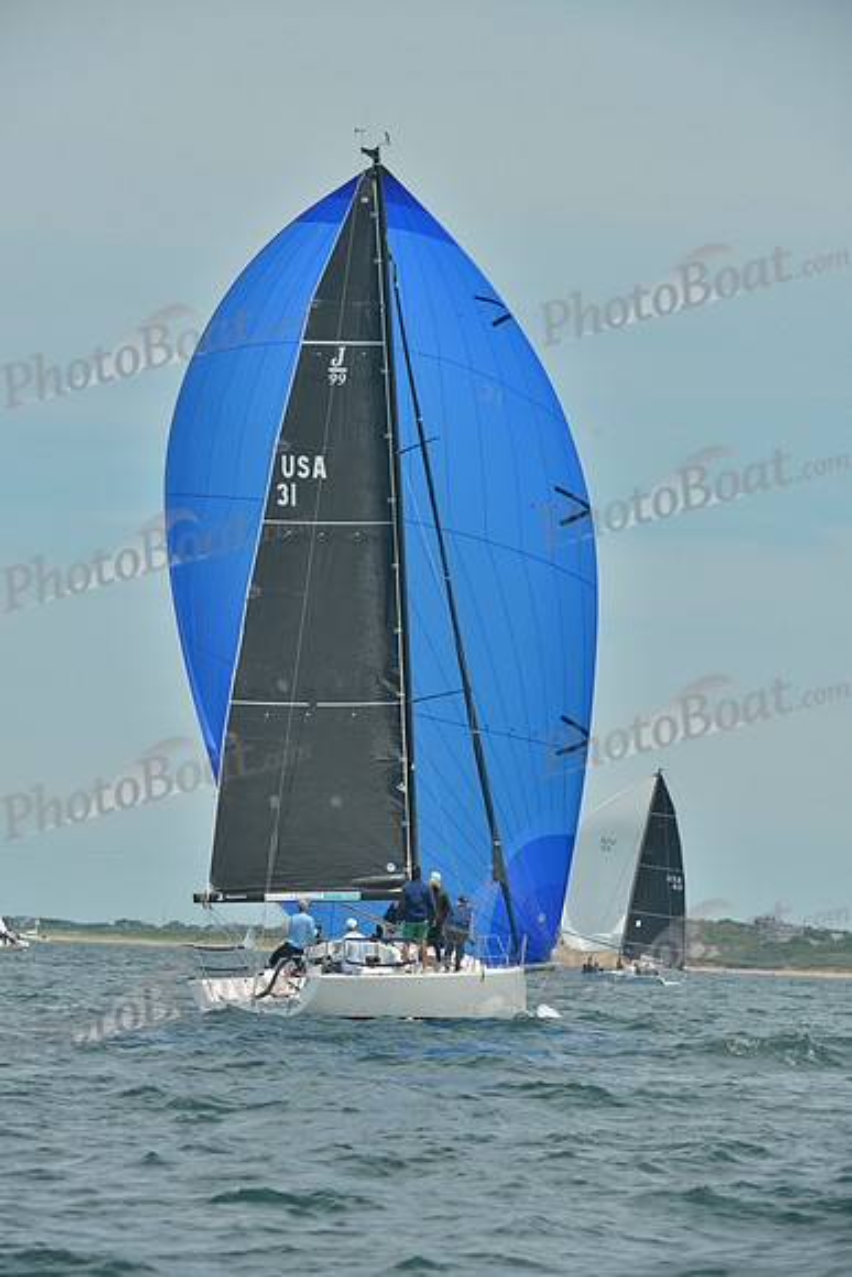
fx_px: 7805
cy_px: 638
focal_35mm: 220
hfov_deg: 6.2
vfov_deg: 9.4
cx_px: 426
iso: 280
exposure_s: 1/800
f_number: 10
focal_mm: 220
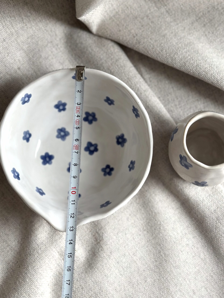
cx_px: 112
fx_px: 414
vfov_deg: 39.7
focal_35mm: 48
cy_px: 149
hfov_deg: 30.3
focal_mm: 6.86
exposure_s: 1/121
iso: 125
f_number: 1.78
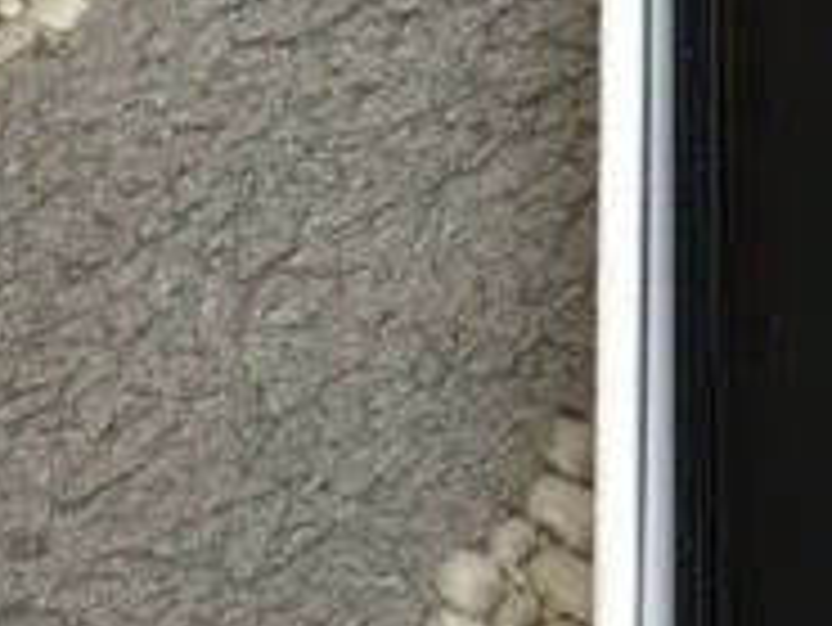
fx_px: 4329
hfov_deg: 10.5
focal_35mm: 180
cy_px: -45
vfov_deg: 8.2
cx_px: 1340
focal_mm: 5.96
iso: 160
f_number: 1.6
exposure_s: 1/50
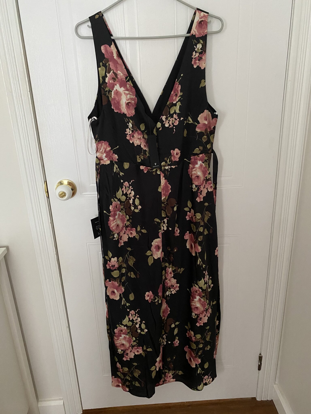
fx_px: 311
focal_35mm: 26
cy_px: 207
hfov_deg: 53.1
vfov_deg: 67.3
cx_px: 156
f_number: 1.8
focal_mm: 4.25
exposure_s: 1/42
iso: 500
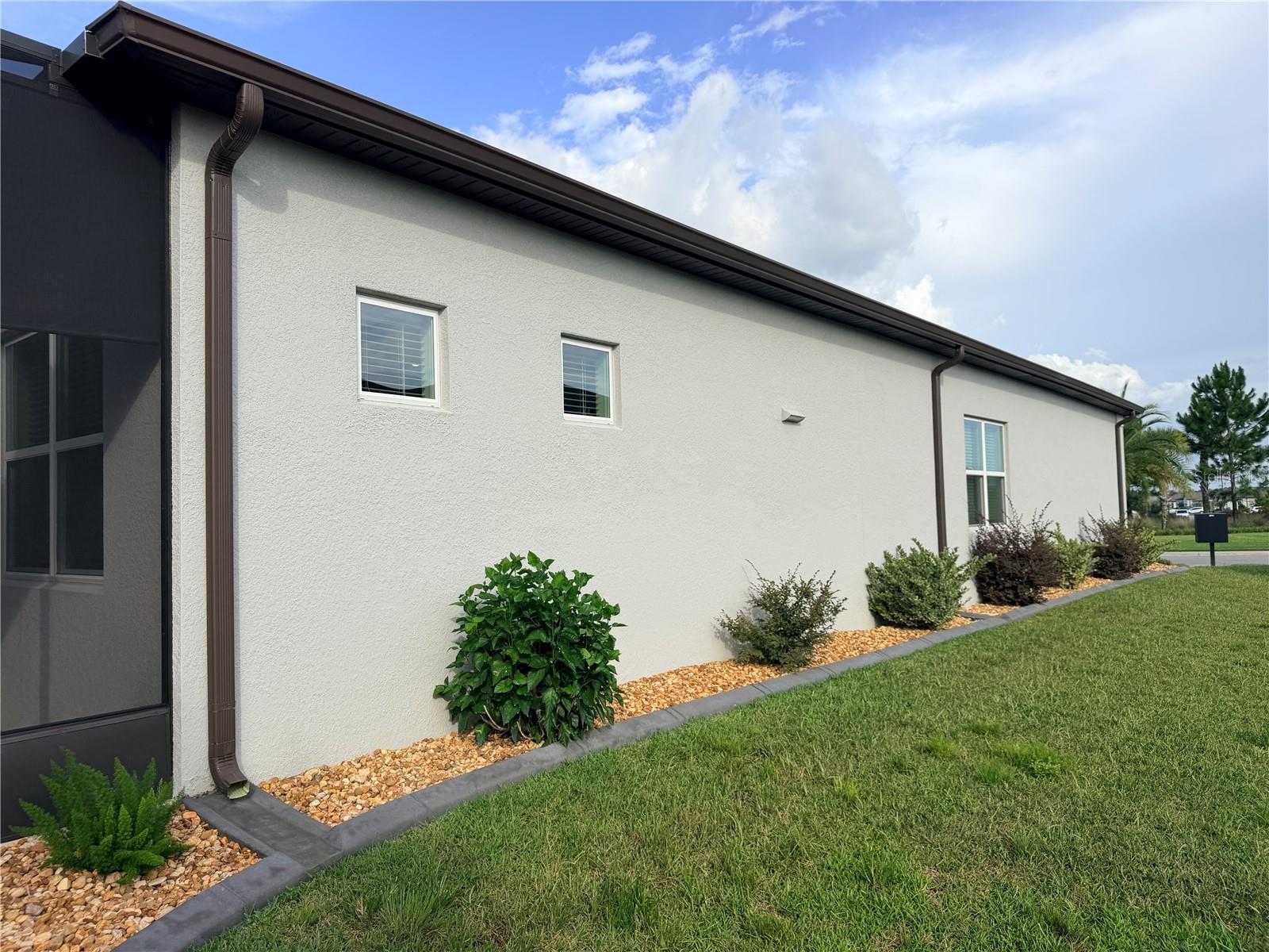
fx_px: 880
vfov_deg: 56.8
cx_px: 634
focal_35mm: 24
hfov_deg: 71.6
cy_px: 476
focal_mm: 6.76
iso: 80
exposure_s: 1/3584
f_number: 1.78
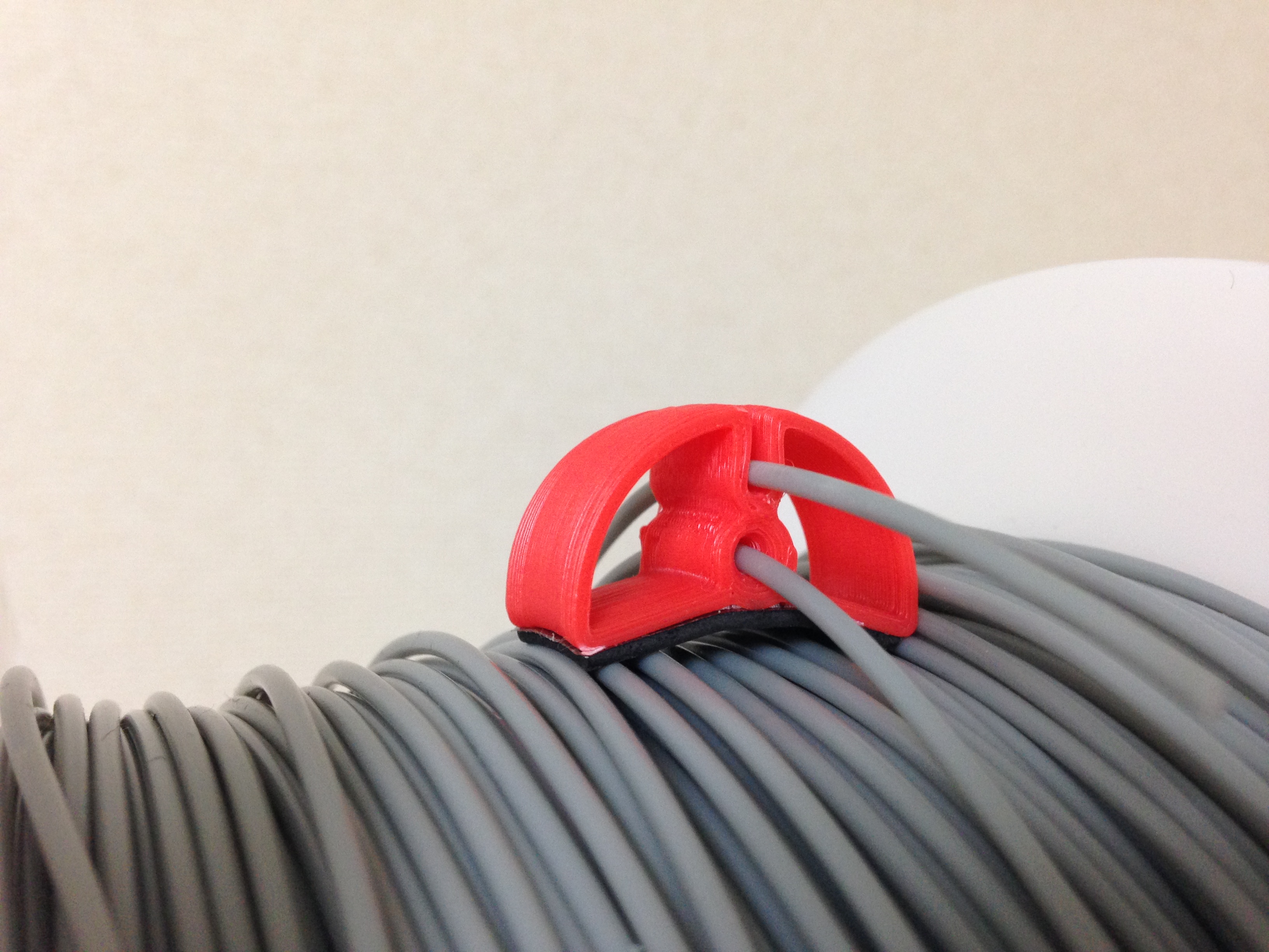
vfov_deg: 42.9
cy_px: 476
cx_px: 634
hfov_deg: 55.4
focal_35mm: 33
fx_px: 1210
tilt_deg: -14.2
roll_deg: -3.3
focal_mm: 4.12
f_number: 2.4
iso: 160
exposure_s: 1/20
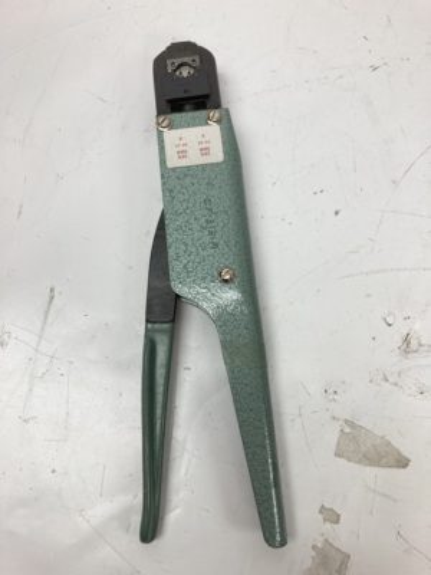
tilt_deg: -75.0
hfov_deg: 49.7
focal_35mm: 28
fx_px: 465
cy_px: 288
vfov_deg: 63.4
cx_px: 216
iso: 50
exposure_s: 1/120
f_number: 1.8
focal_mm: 3.99
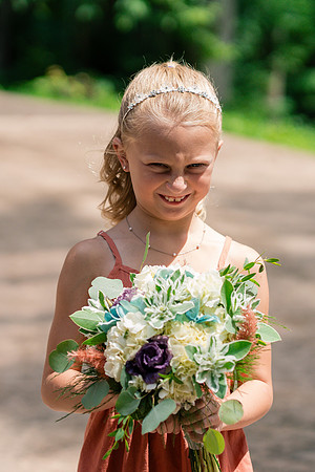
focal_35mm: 128
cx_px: 165
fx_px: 1673
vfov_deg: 16.1
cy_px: 236
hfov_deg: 10.8
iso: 800
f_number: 3.2
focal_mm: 85
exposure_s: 1/3200
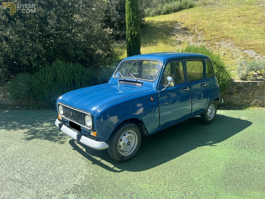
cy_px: 100
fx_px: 199
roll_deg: +0.6
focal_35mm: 26
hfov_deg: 67.3
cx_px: 132
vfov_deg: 53.1
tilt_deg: -8.2
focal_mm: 5.1
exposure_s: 1/951
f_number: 1.6
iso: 50
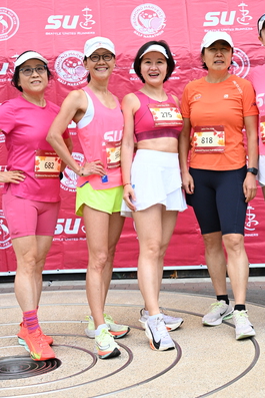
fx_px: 673
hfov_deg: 22.2
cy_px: 169
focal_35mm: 61
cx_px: 166
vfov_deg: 32.8
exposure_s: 1/400
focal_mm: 44
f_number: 4
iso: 2000
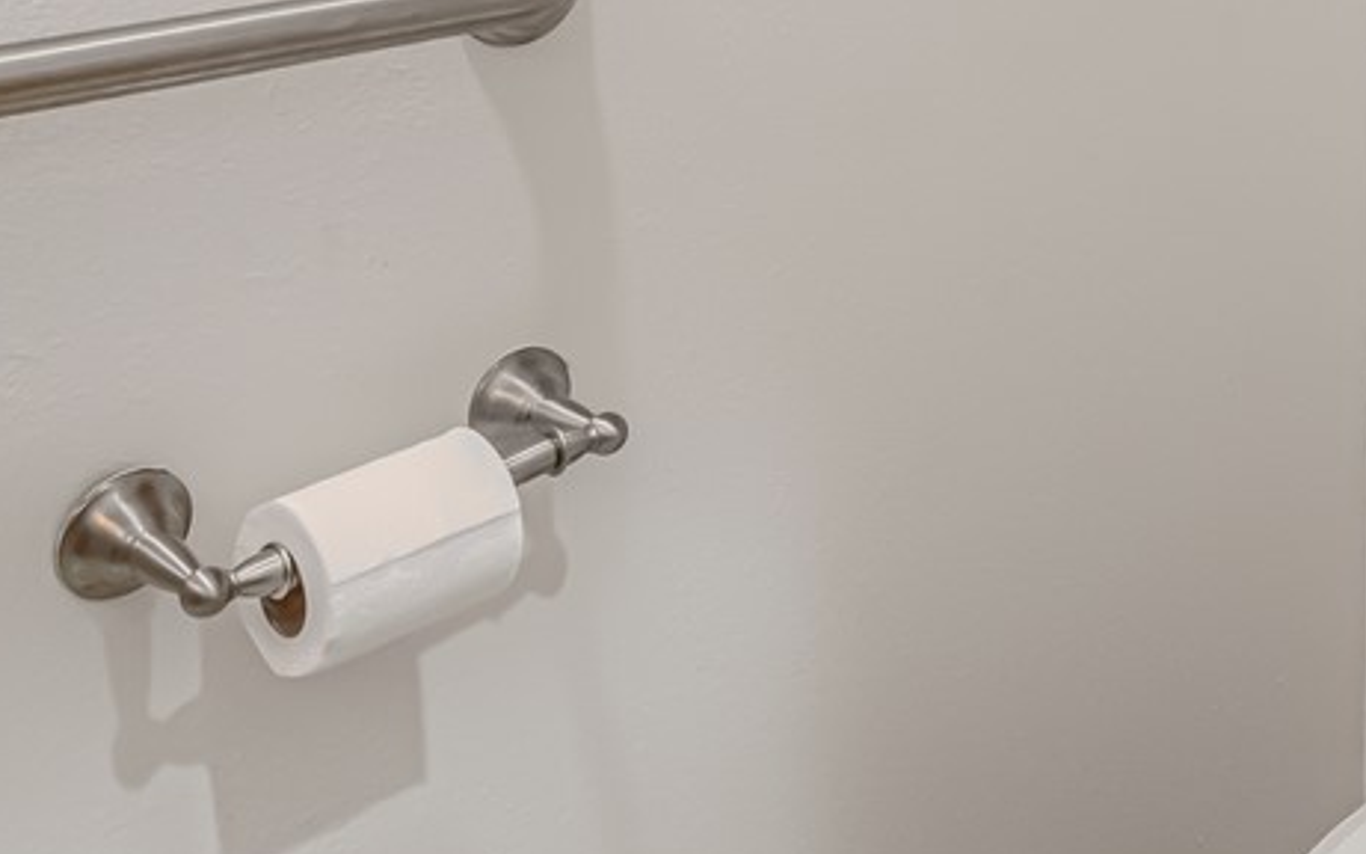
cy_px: -510
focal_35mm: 63
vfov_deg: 17.9
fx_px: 2345
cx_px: 1605
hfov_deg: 28.6
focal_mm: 14
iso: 2000
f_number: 4
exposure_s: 1/100
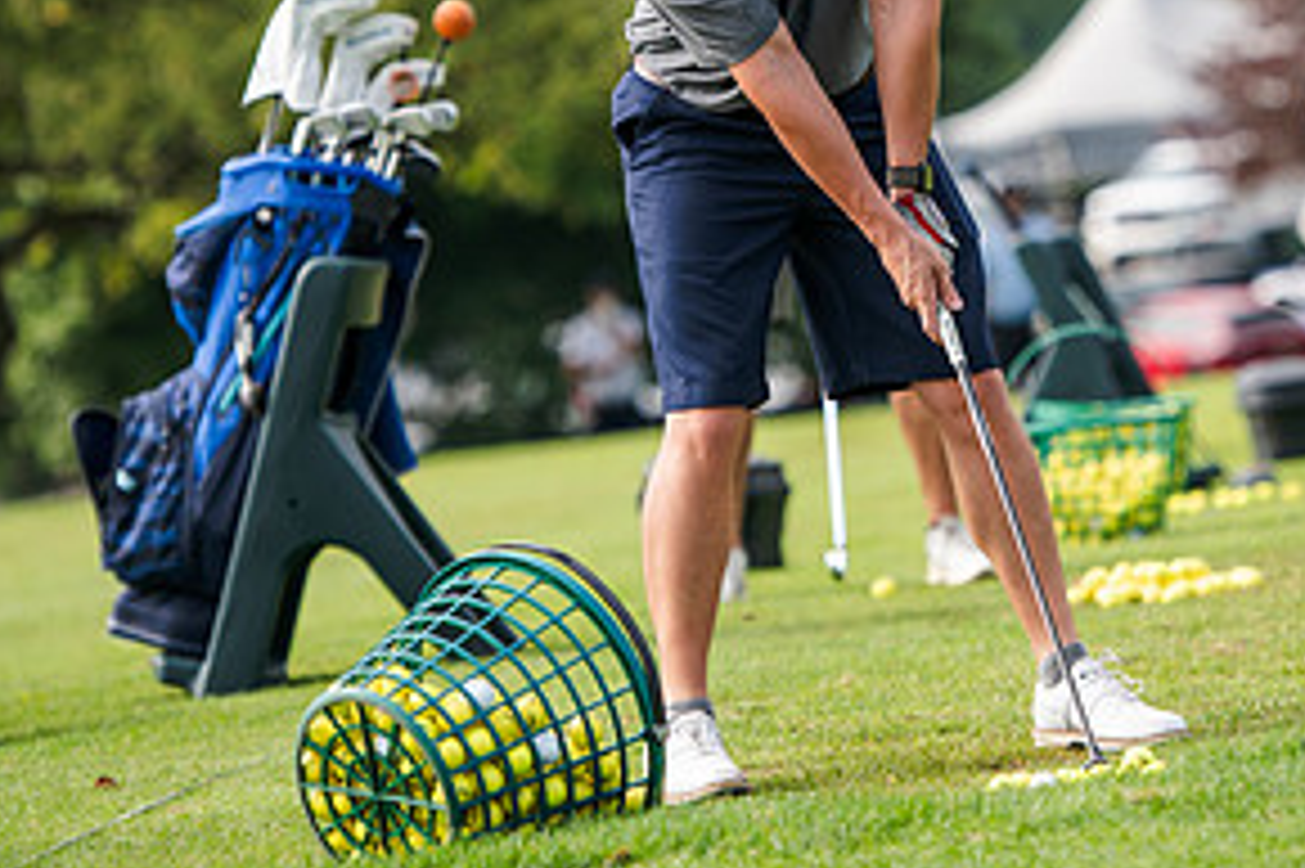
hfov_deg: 7.4
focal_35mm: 280
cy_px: 34
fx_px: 10144
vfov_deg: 4.9
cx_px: 896
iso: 80
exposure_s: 1/640
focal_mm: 140
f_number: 3.2
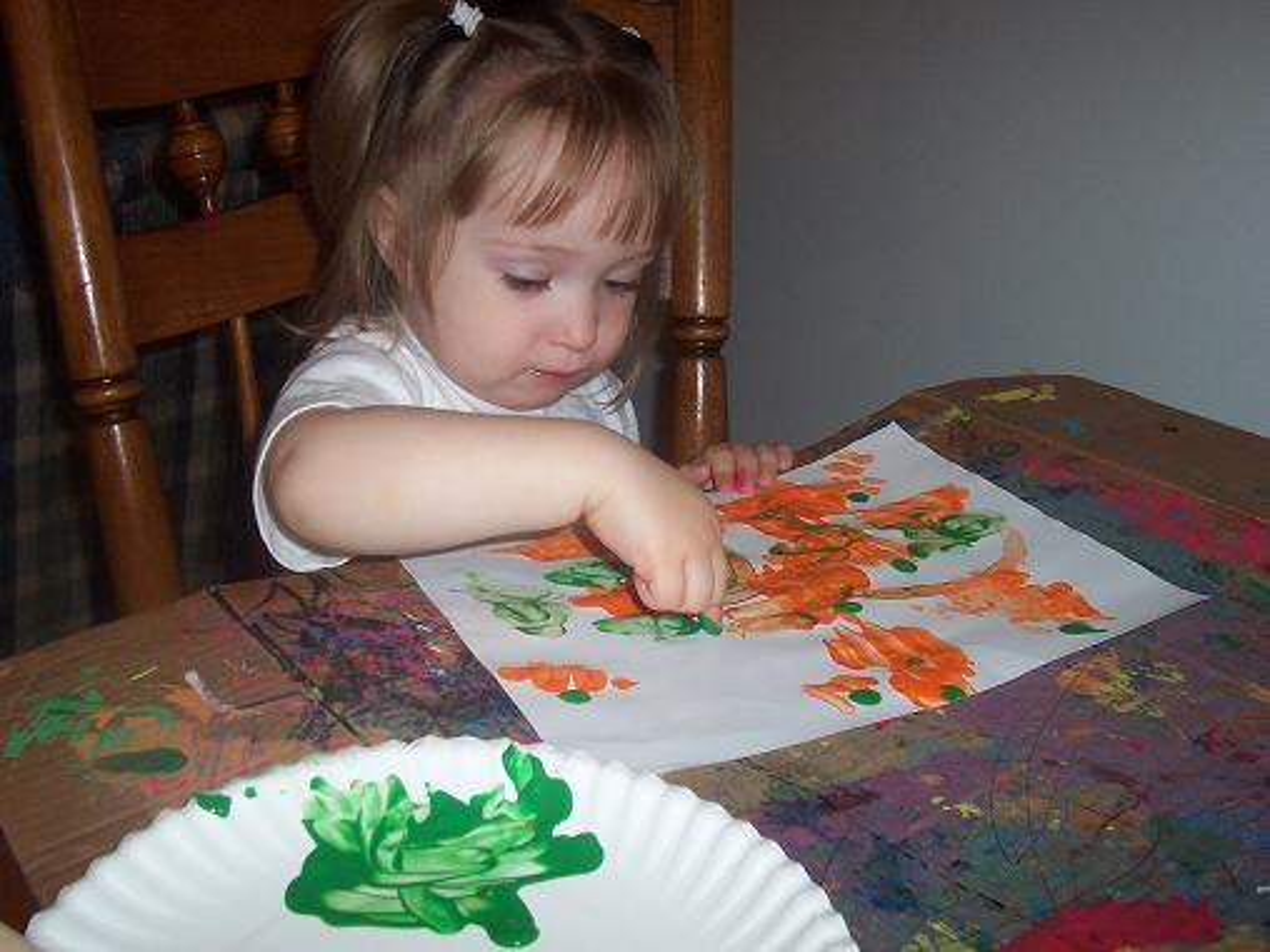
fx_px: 1357
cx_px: 635
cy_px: 476
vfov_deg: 38.7
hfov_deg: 50.1
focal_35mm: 37
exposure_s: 1/60
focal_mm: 5.6
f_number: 2.8
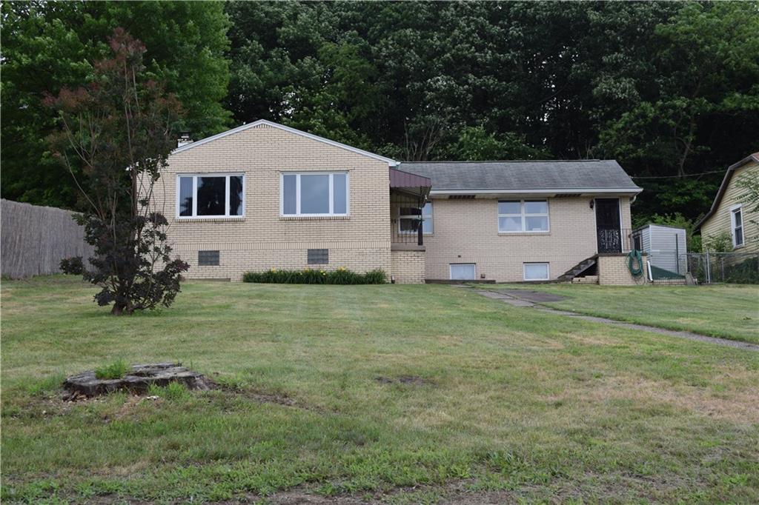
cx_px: 380
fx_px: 854
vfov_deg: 33.0
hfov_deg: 47.9
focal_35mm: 40
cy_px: 252
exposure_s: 1/250
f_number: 8
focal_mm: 27
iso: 400
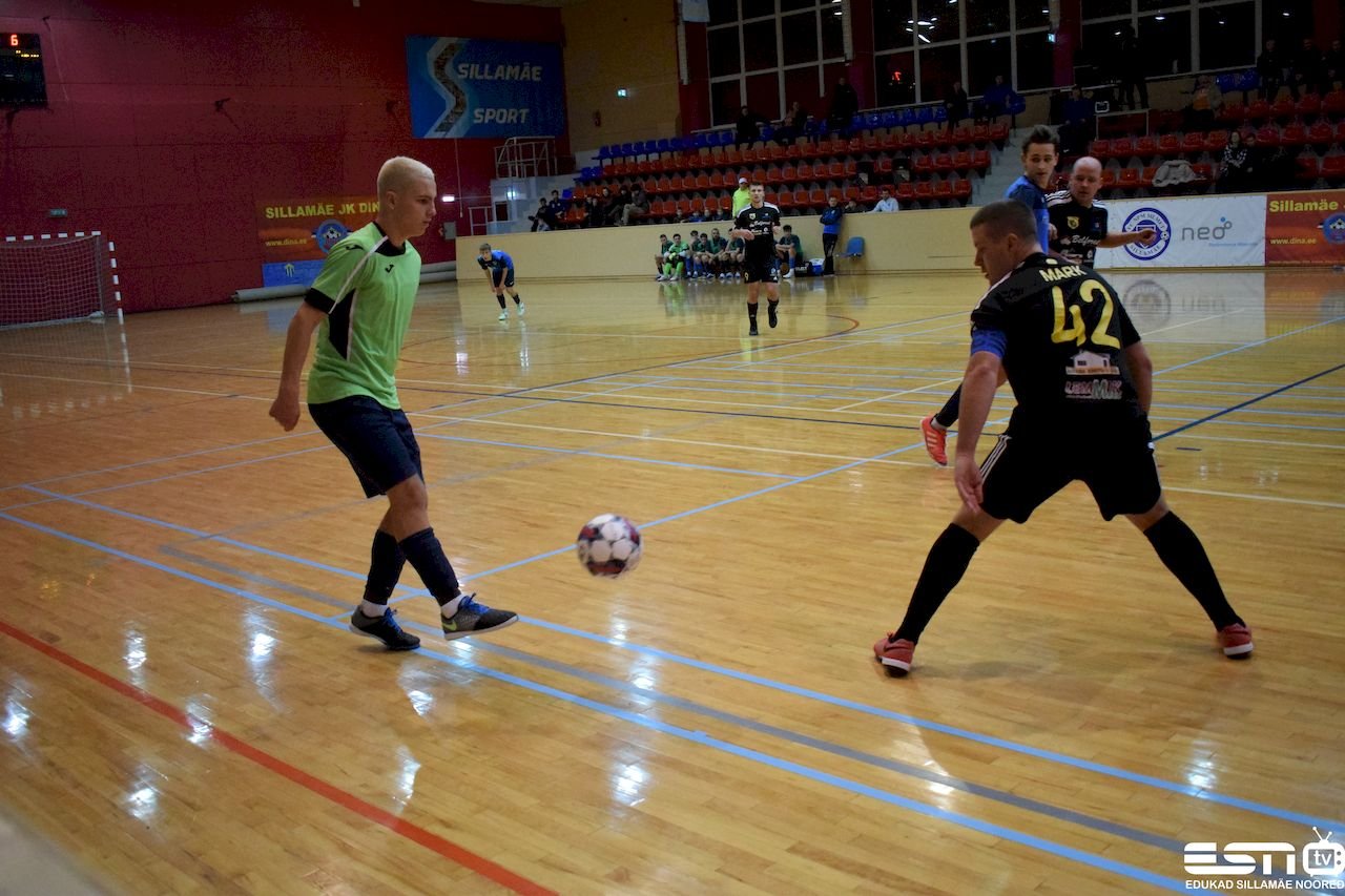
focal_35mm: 34
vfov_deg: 38.4
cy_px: 448
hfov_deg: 55.1
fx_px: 1289
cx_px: 672
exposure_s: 1/500
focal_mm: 23
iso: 6400
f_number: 3.8
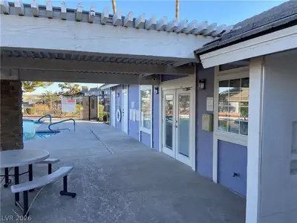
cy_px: 112
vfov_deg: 53.1
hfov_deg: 67.3
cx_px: 148
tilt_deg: -3.6
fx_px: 223
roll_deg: -0.3
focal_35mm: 26
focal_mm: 4.25
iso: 32
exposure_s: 1/428
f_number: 1.8
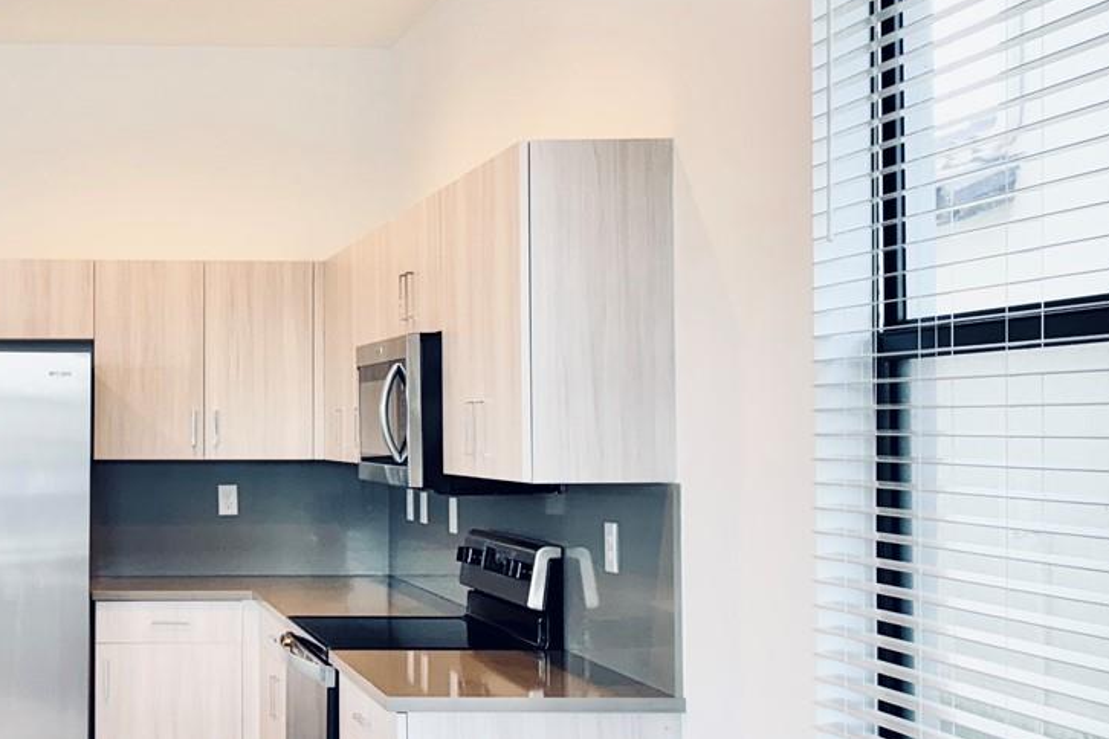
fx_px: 1694
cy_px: 405
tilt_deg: +0.6
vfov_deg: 24.6
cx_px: 154
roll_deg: -0.5
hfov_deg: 34.6
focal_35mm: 55
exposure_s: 1/120
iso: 100
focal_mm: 6.76
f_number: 1.78
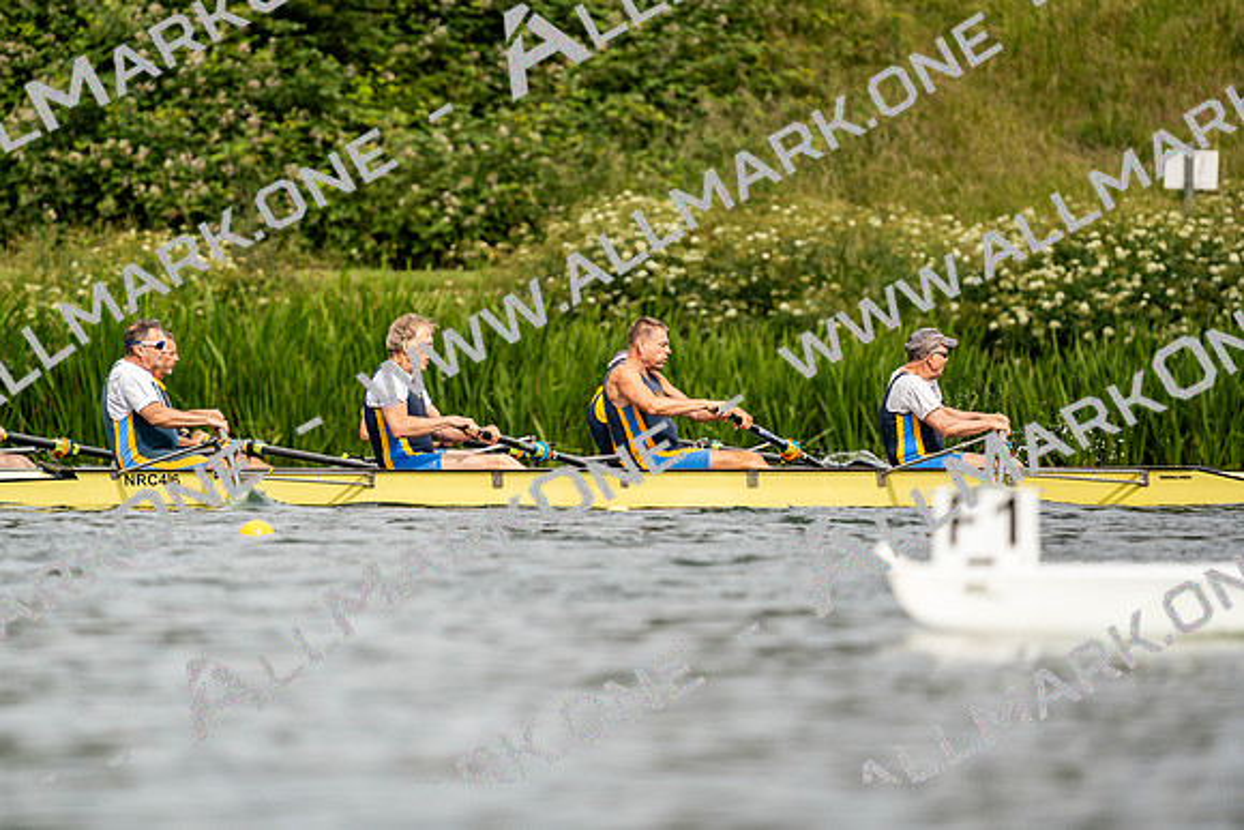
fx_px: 17143
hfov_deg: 4.2
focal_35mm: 496
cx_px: 622
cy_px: 415
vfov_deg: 2.8
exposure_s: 1/2000
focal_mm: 496
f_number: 6.3
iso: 250
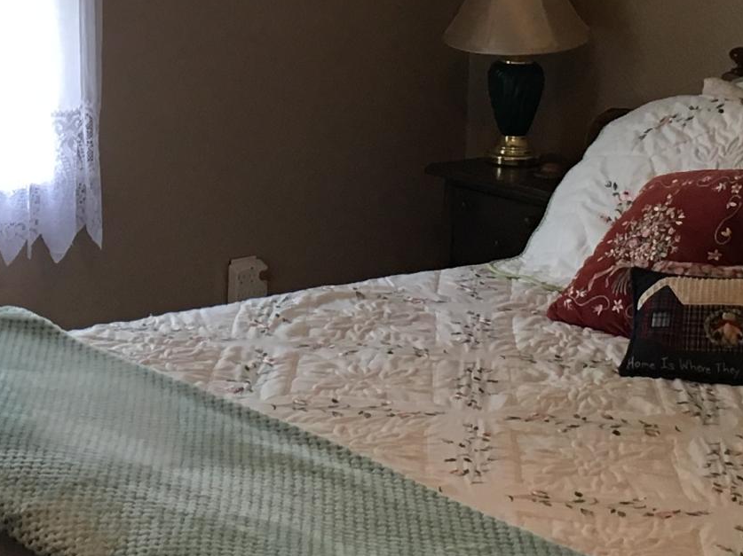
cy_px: -47
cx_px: 90
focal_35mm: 104
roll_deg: -1.5
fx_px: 2231
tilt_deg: -3.1
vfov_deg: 13.9
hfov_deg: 18.6
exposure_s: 1/30
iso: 40
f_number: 2.2
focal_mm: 4.15
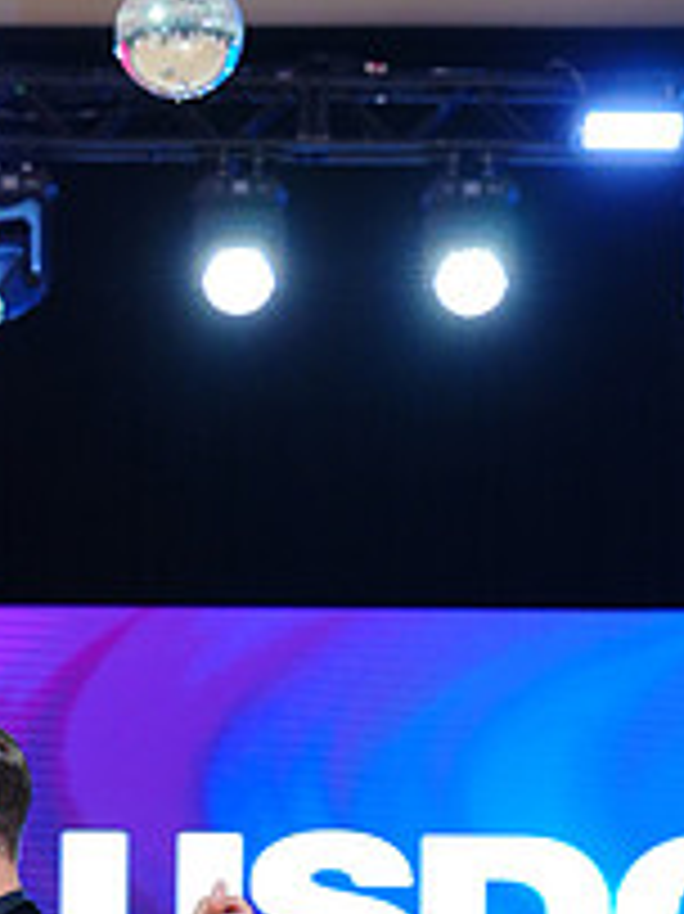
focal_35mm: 187
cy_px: 1265
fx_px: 4932
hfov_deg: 7.9
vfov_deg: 10.3
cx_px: -97
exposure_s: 1/400
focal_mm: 68
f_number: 4
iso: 800
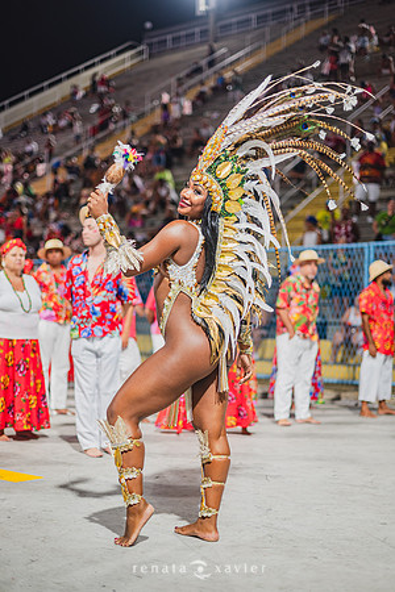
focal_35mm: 50
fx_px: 823
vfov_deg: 39.6
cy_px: 296
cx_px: 198
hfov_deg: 27.0
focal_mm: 50
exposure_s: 1/320
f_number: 1.8
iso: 320
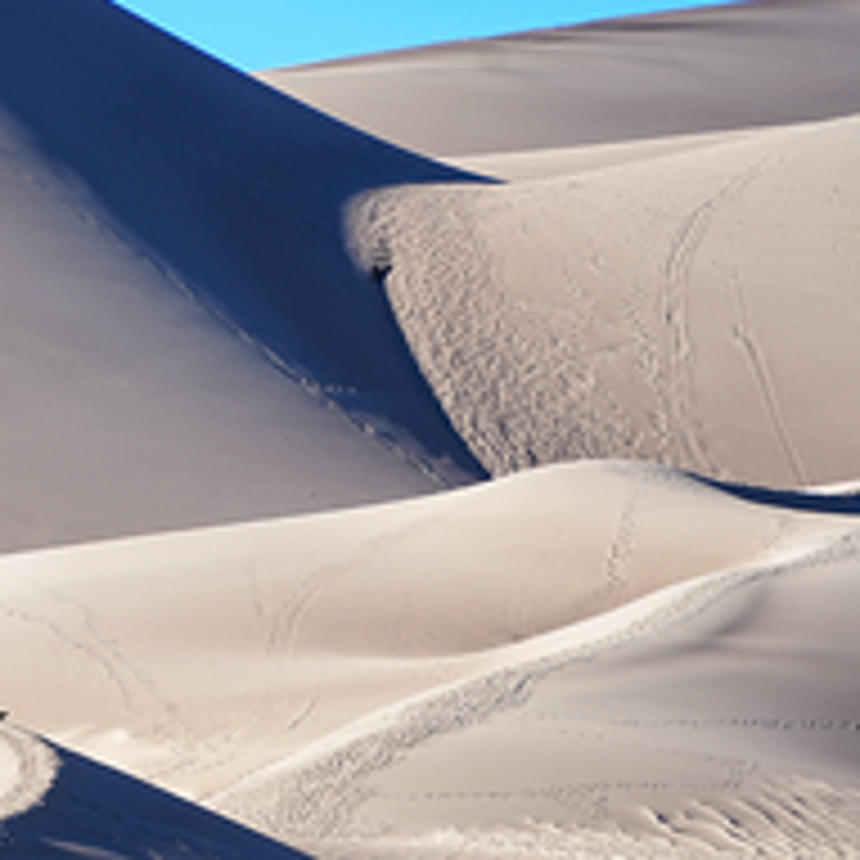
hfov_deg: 3.5
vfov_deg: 3.5
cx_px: -126
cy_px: 790
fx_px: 14026
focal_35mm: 499
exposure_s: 1/250
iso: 100
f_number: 5.6
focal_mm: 200
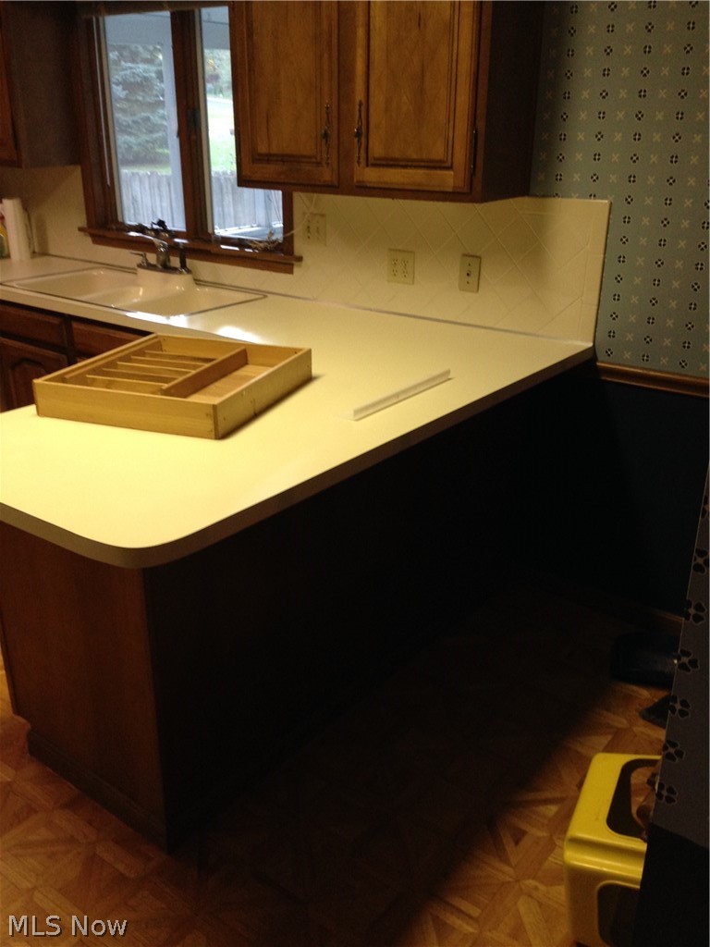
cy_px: 474
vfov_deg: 55.4
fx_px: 902
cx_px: 355
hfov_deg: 42.9
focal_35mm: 33
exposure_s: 1/20
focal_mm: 4.12
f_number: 2.4
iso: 160
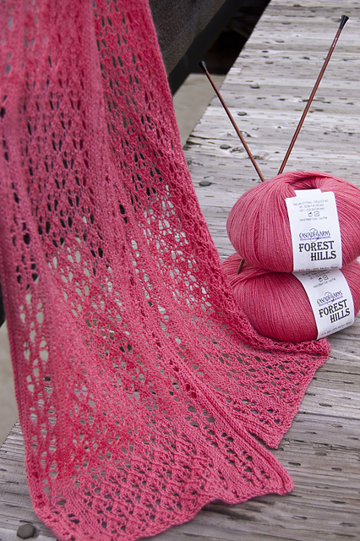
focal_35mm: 57
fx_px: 856
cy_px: 270
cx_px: 180
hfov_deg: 23.8
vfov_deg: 35.1
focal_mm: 38
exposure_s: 1/125
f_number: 5.6
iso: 220
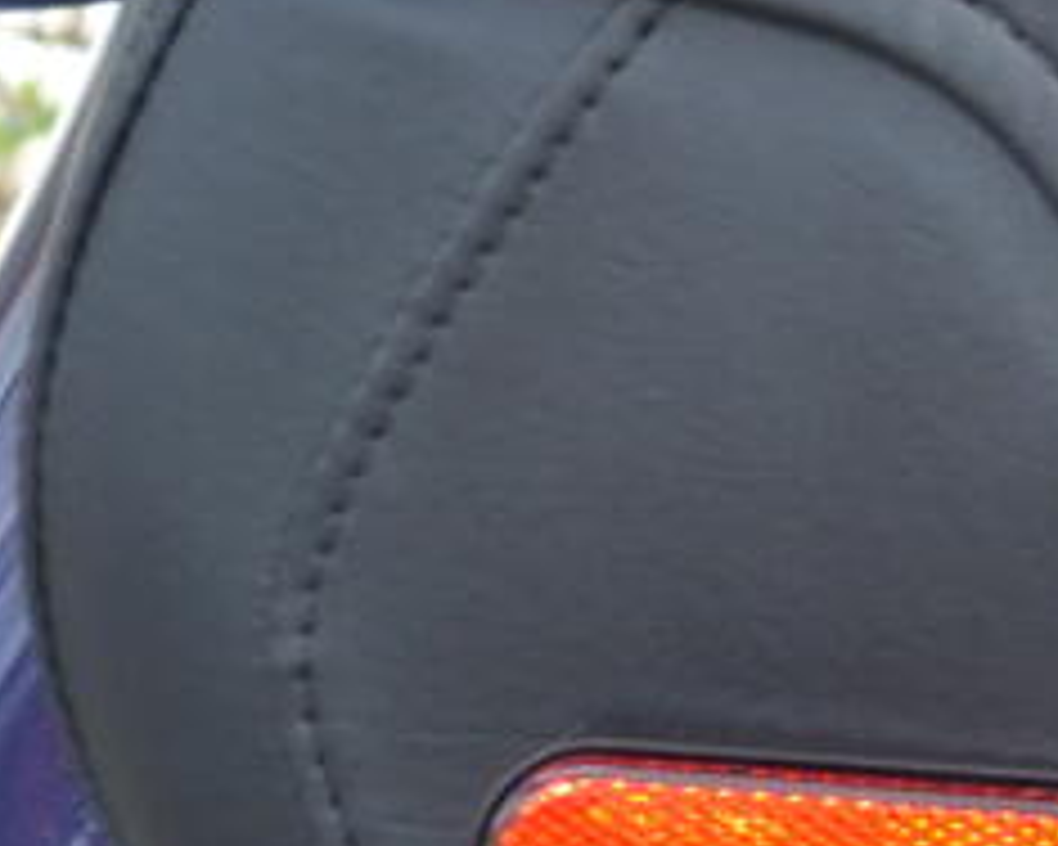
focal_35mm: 336
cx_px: 3097
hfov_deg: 5.4
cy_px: 560
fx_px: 10521
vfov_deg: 4.6
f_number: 4.5
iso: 125
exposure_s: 1/125
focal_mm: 28
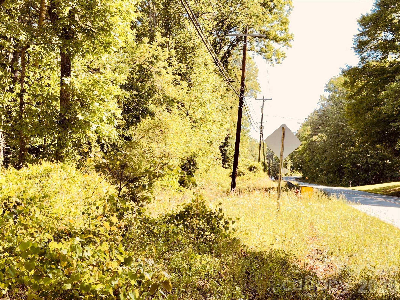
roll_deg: -3.8
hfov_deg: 39.7
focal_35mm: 48
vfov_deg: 30.3
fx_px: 555
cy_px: 150
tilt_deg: +4.8
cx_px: 200
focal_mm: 6.86
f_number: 1.78
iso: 64
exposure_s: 1/185
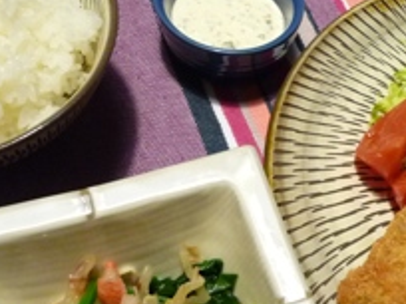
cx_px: 333
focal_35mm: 52
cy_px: 201
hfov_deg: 35.5
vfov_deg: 27.9
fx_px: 610
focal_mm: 4.4
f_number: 2.8
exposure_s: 1/10
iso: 400
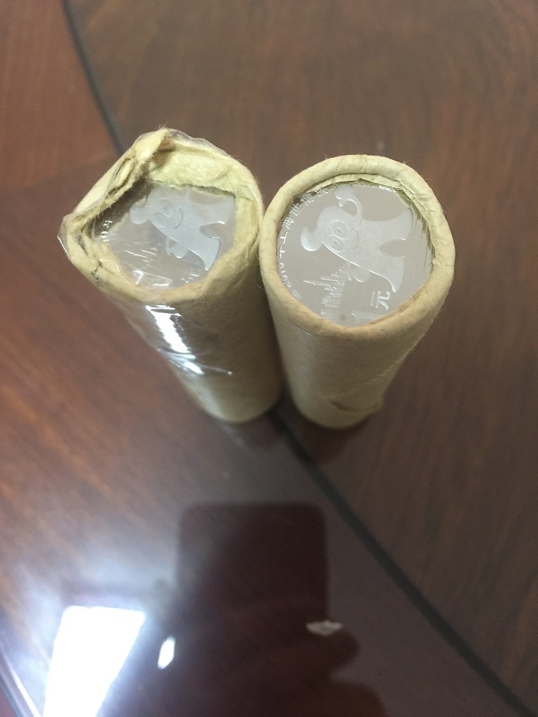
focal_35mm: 29
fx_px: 601
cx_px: 269
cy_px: 358
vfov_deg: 61.7
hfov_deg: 48.2
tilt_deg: -75.1
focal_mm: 4.15
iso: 100
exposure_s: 1/10
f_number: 2.2
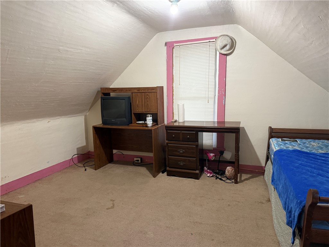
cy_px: 124
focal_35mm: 24
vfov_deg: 56.8
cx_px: 164
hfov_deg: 71.6
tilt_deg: -6.7
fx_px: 228
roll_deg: +0.9
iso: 400
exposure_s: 1/60
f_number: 1.78
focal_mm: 6.76
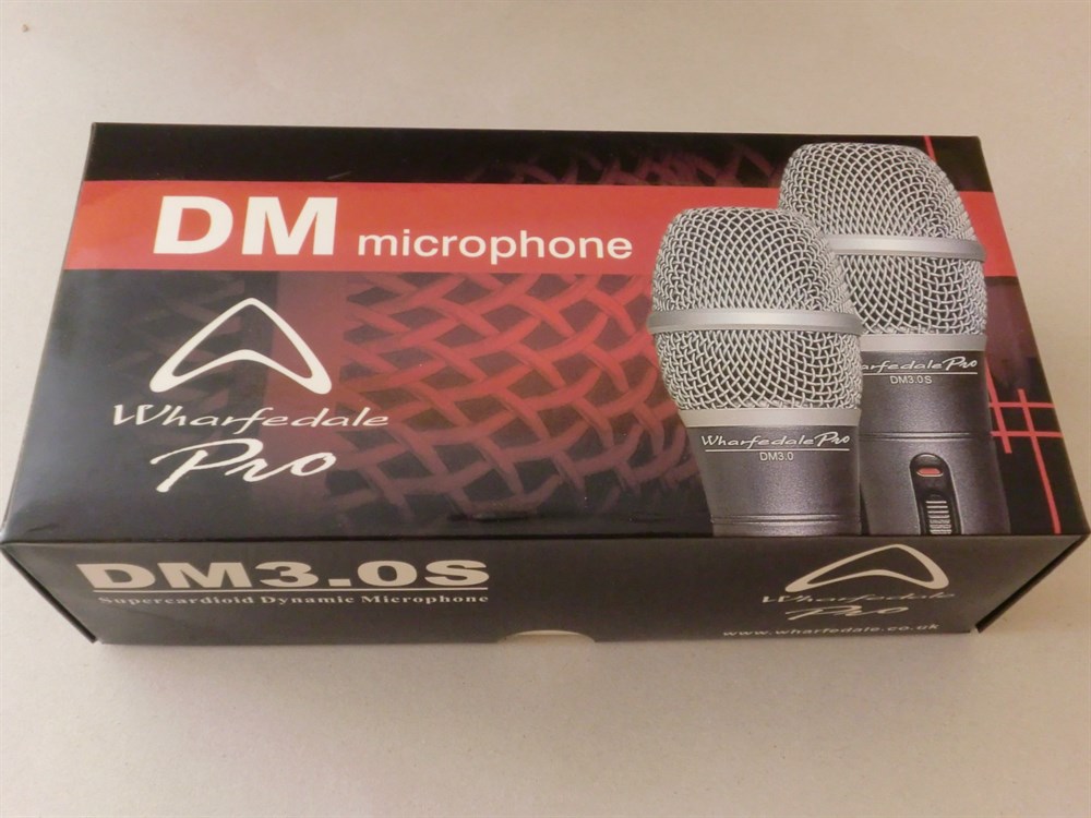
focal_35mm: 34
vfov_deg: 41.8
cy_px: 409
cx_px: 546
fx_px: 1072
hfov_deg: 54.0
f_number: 2.8
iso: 400
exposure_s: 1/40
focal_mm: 5.58
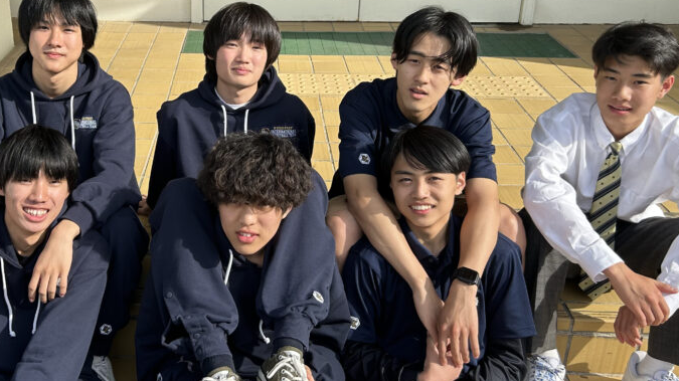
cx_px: 211
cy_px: 138
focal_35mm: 43
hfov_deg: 46.4
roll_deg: +0.7
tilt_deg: -21.3
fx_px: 774
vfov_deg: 27.6
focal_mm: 5.7
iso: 50
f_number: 1.5
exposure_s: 1/1597
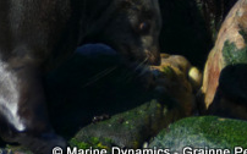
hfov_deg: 1.3
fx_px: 10966
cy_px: -68
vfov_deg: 0.8
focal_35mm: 1630
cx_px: -55
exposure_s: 1/800
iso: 125
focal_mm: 146
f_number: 4
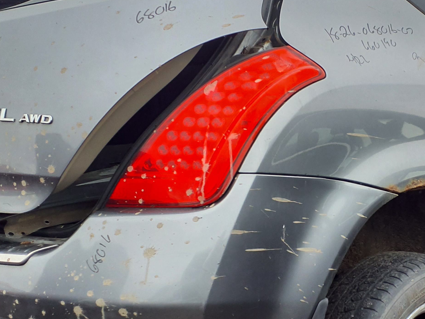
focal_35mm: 60
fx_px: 737
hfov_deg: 31.6
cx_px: 320
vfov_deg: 24.4
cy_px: 187
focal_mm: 3.58
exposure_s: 1/802
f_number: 1.9
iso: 40
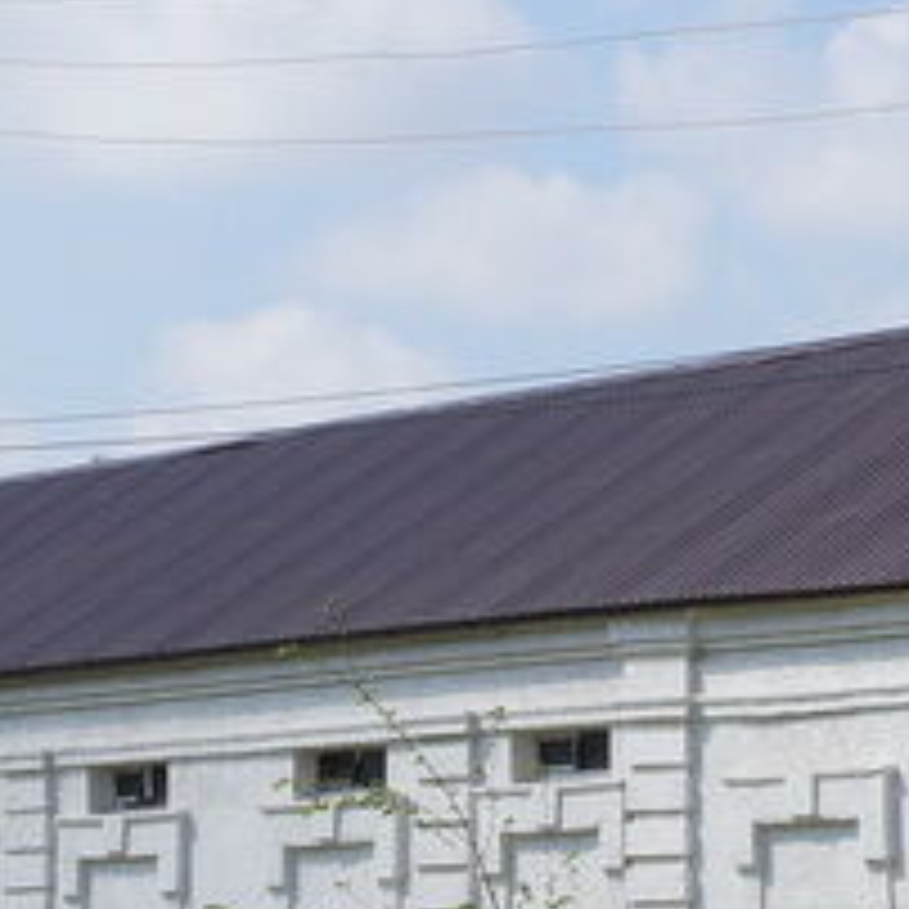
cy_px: 448
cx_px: 477
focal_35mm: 191
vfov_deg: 9.2
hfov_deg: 9.2
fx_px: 5674
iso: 200
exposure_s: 1/320
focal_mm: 28
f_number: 13
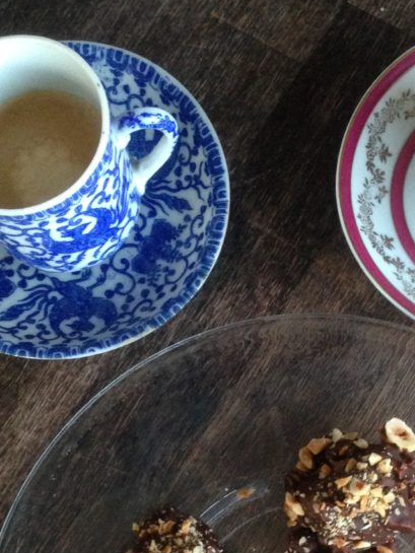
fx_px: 991
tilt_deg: -76.7
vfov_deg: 30.4
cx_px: 308
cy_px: 445
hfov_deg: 23.4
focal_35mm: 62
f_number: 2.4
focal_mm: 4.12
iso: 400
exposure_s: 1/17
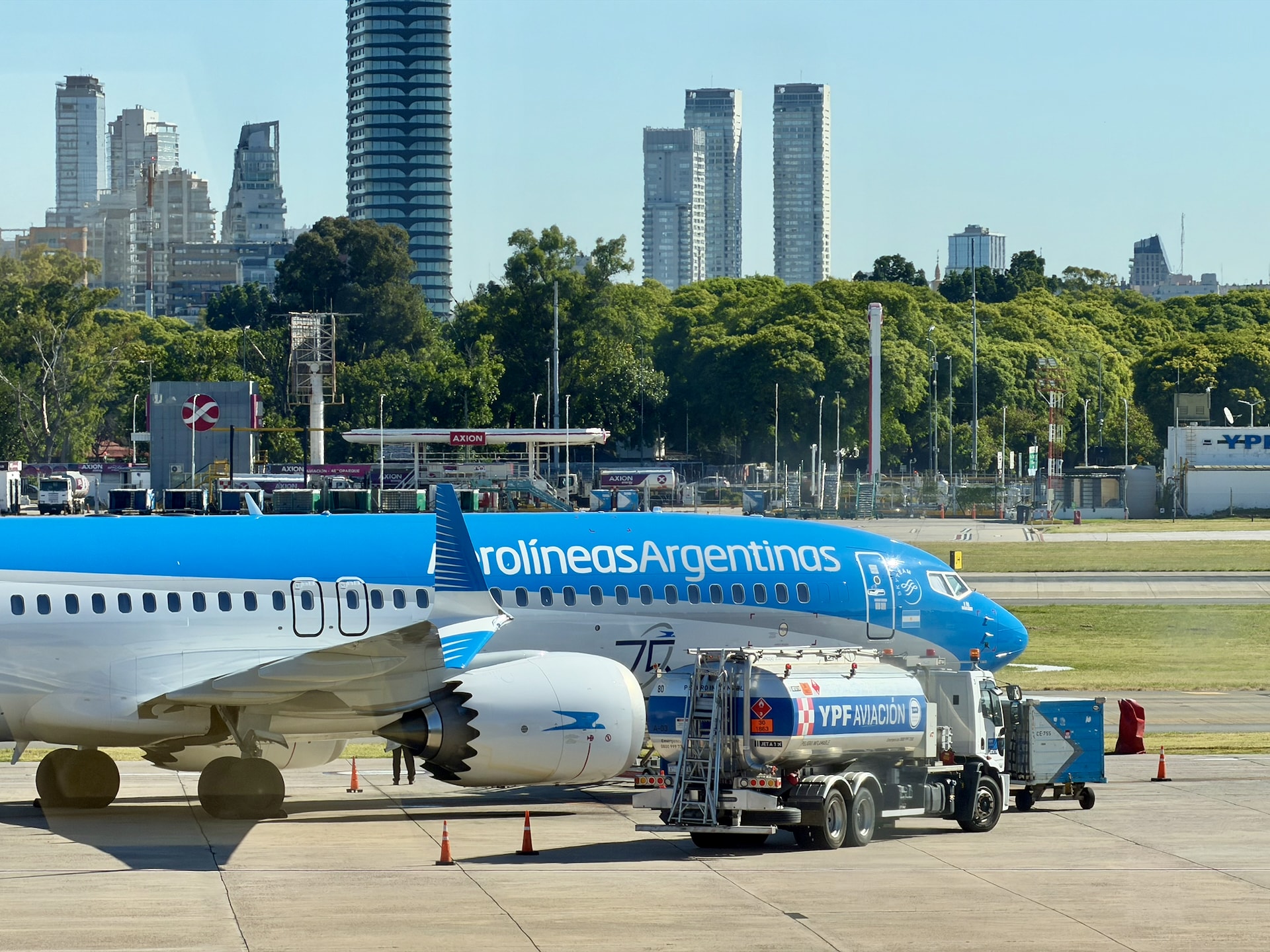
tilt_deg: -0.5
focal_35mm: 200
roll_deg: +0.4
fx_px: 7338
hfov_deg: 9.9
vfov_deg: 7.4
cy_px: 476
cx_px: 635
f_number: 2.8
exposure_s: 1/639
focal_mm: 16.89
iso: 40
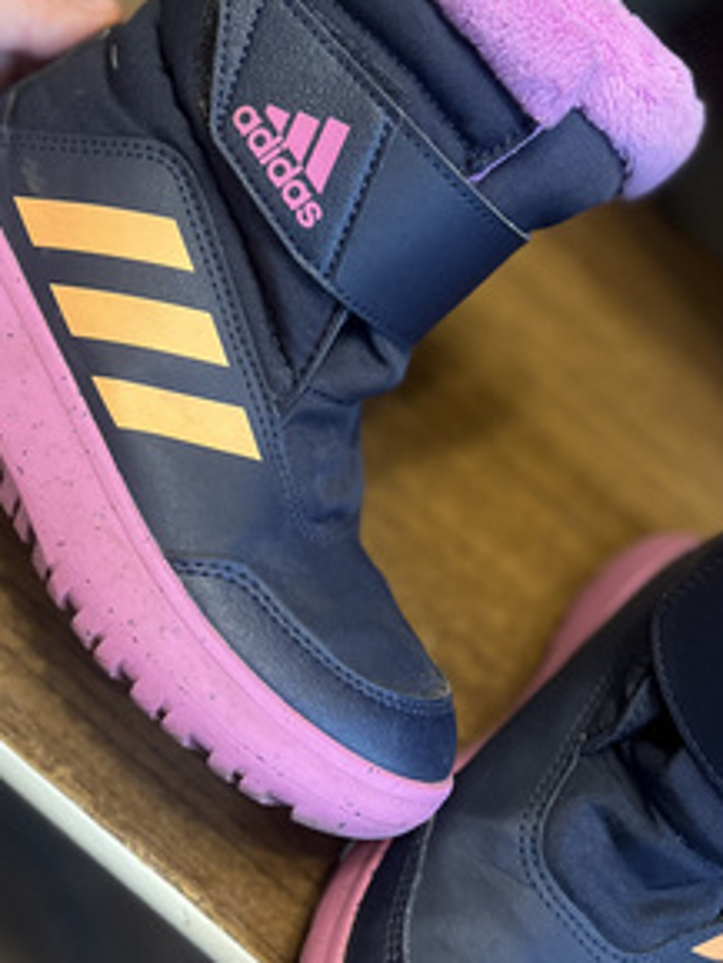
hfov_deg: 32.1
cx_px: 292
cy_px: 413
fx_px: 1252
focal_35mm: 45
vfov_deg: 42.0
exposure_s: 1/33
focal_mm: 5.7
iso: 400
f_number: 1.5
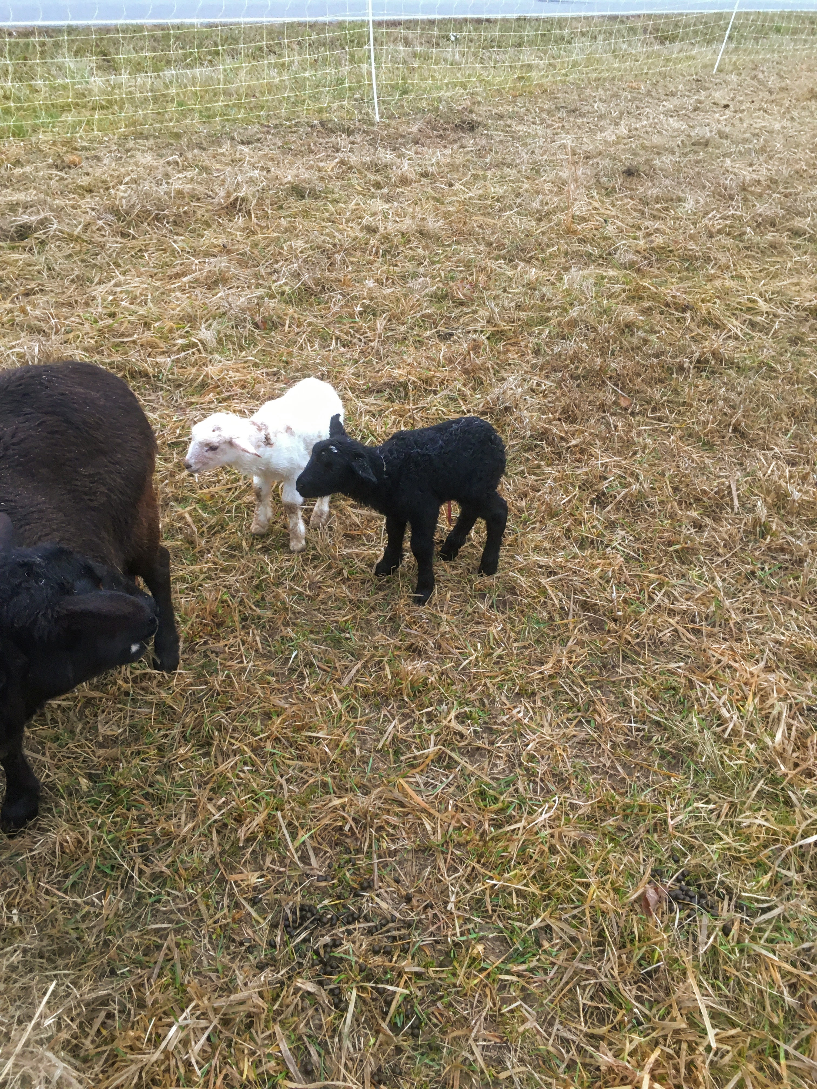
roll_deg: -1.2
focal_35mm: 29
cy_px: 544
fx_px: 913
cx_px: 408
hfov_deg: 48.2
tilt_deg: -37.4
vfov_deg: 61.7
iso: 40
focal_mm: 4.15
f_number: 2.2
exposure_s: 1/30
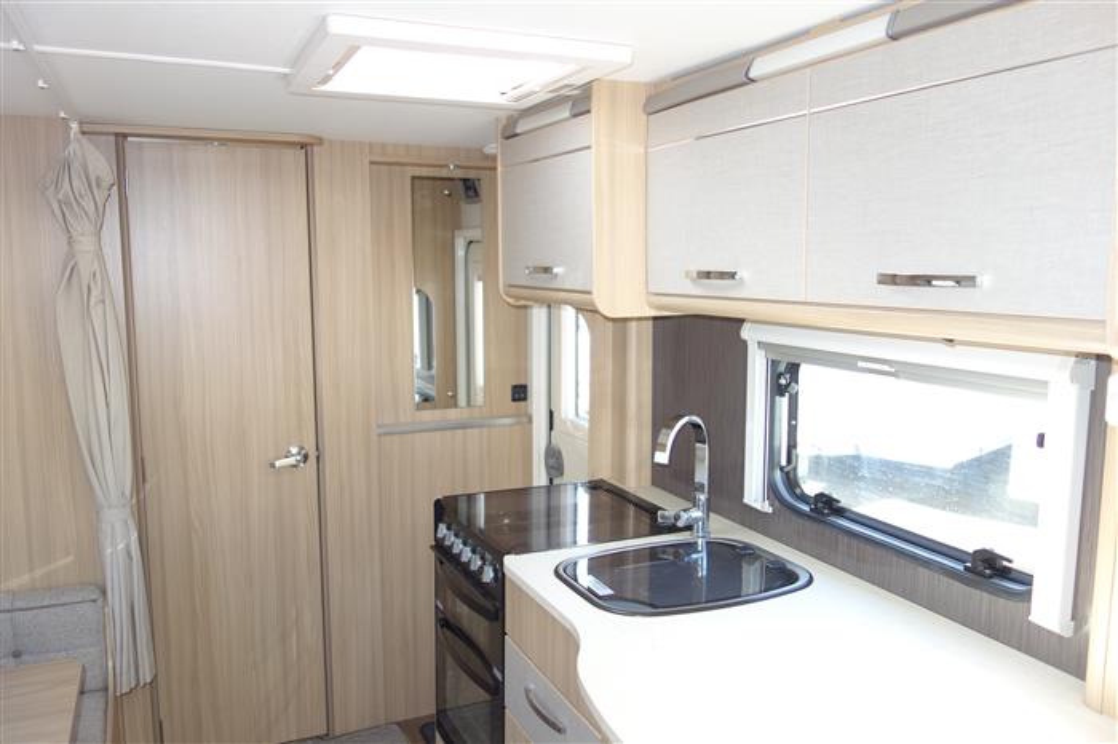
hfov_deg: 65.5
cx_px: 559
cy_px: 372
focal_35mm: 28
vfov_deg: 46.4
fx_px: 869
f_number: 2
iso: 125
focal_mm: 10.4
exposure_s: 1/100
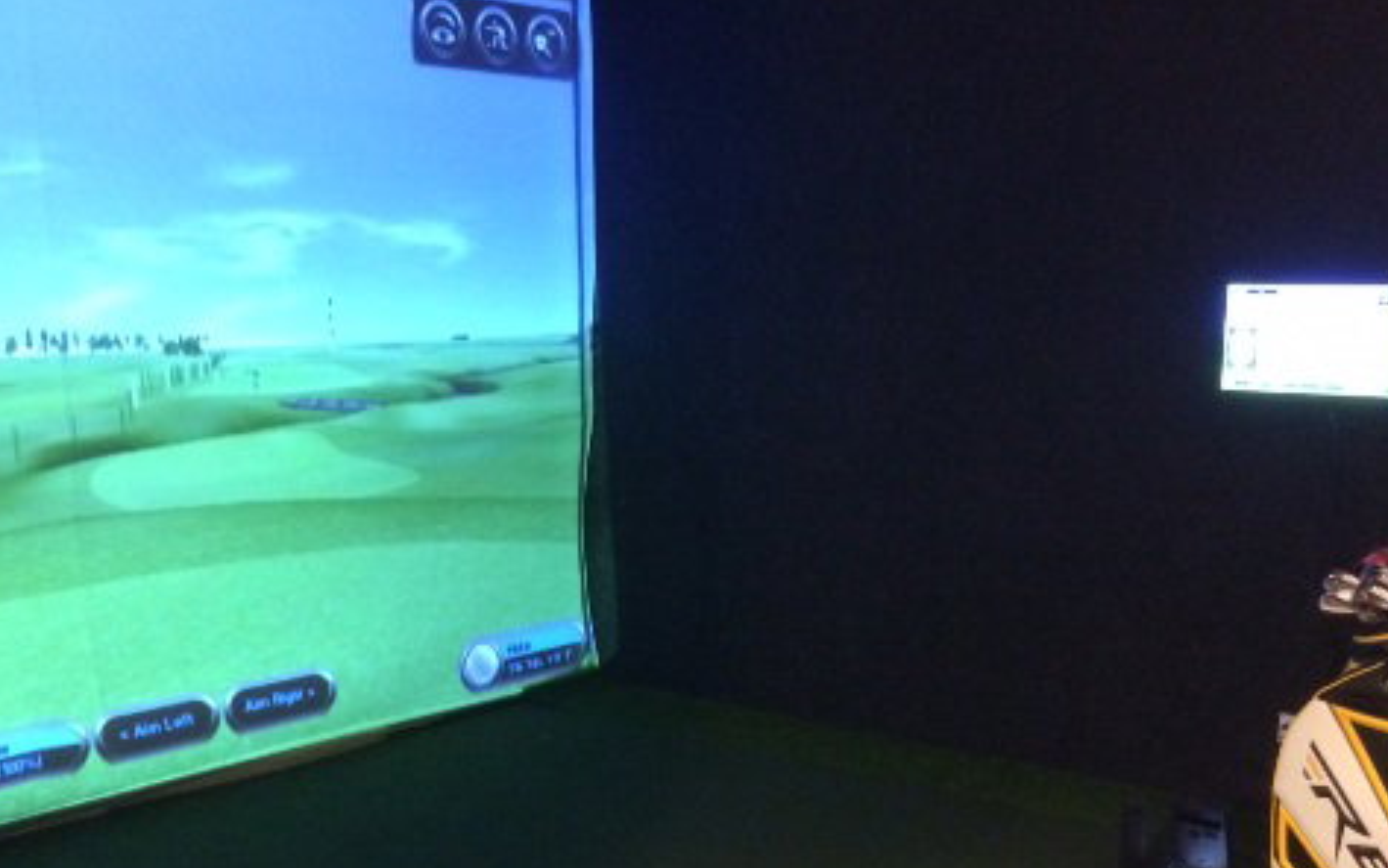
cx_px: 766
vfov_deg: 29.8
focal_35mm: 43
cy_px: 551
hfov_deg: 46.1
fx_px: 1627
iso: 500
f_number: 2.2
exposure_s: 1/15
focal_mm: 4.12
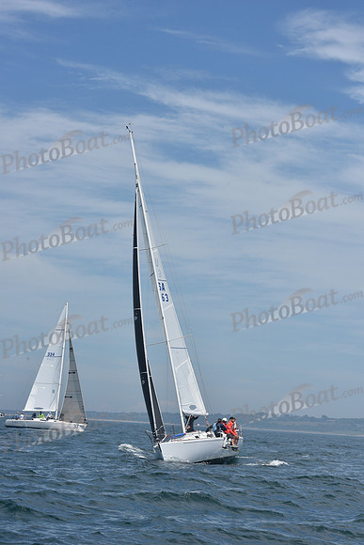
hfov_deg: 13.4
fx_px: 1546
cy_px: 272
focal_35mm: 102
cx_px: 182
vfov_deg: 20.0
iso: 250
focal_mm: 102
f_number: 11
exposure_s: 1/800
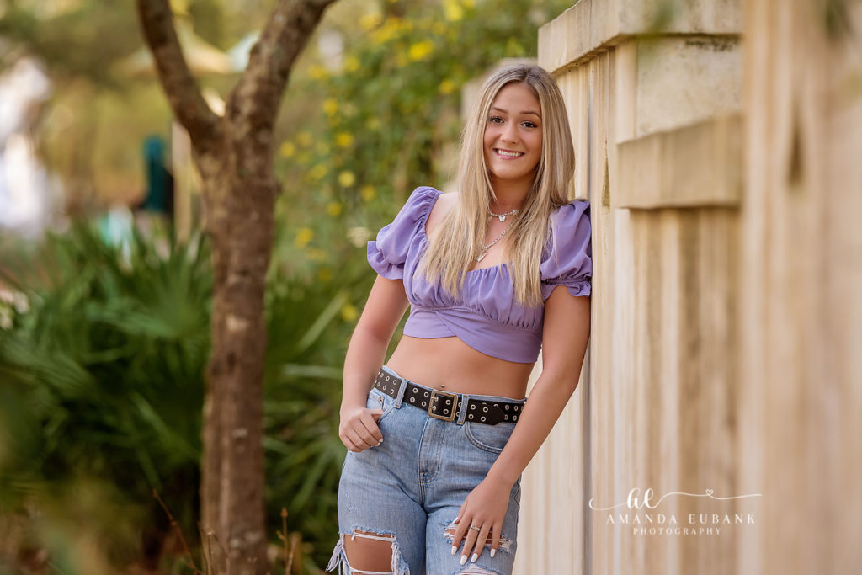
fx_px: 4789
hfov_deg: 10.3
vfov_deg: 6.9
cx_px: 431
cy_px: 288
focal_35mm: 200
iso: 400
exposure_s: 1/320
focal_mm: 200
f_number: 4
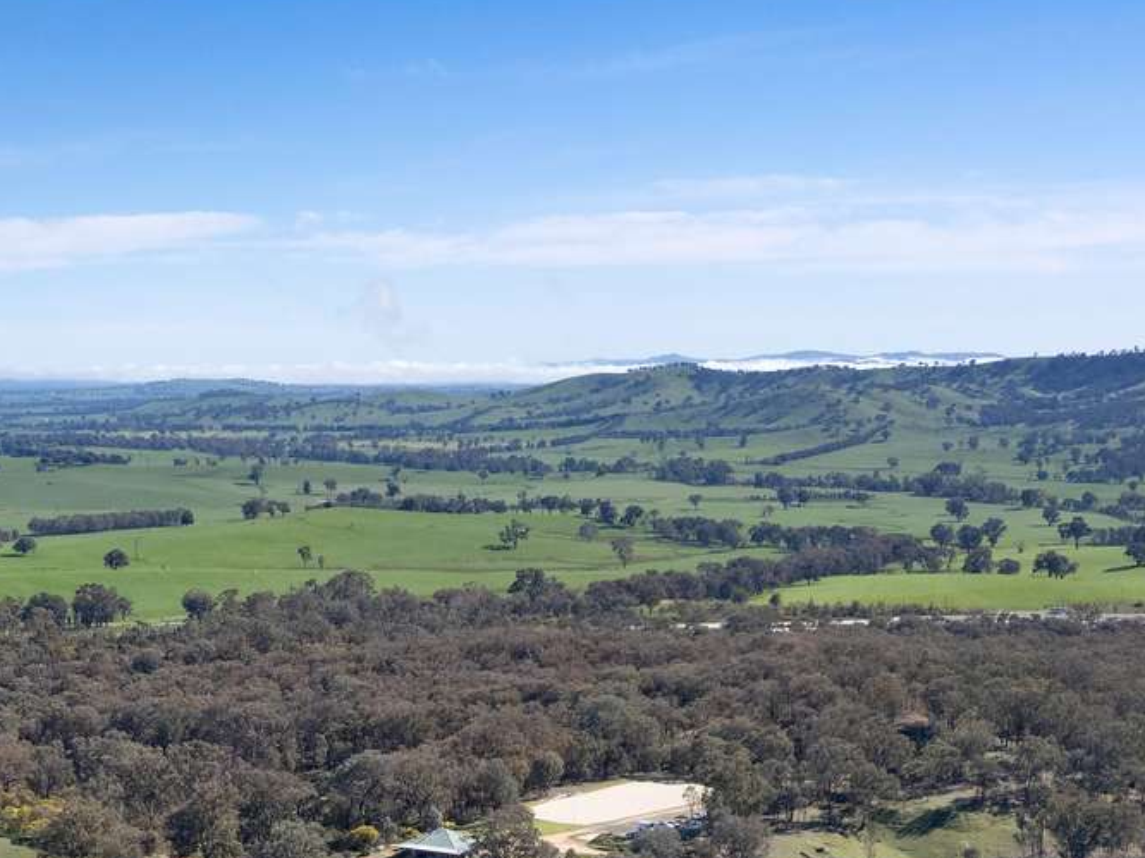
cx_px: 296
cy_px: 993
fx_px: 2017
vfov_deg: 22.4
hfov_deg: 31.2
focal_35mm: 61
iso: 130
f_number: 2.8
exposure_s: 1/640
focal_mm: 8.38
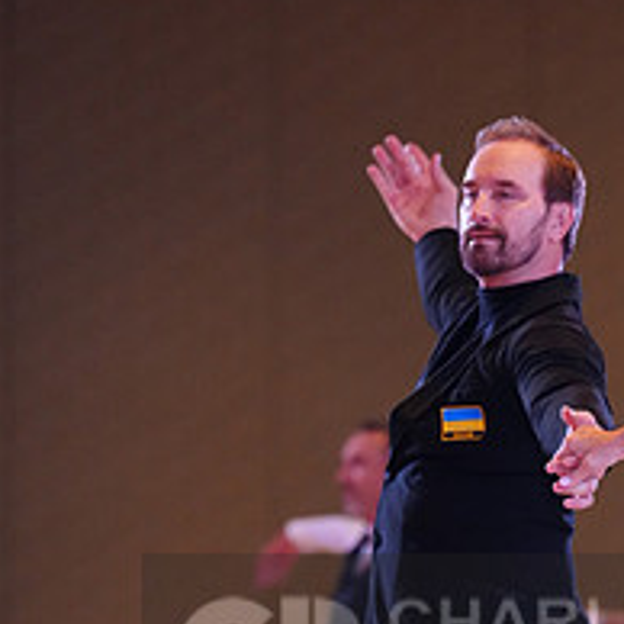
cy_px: 663
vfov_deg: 4.9
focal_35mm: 358
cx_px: 587
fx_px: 7301
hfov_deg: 4.9
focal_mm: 141
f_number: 2.8
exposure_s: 1/500
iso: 5000
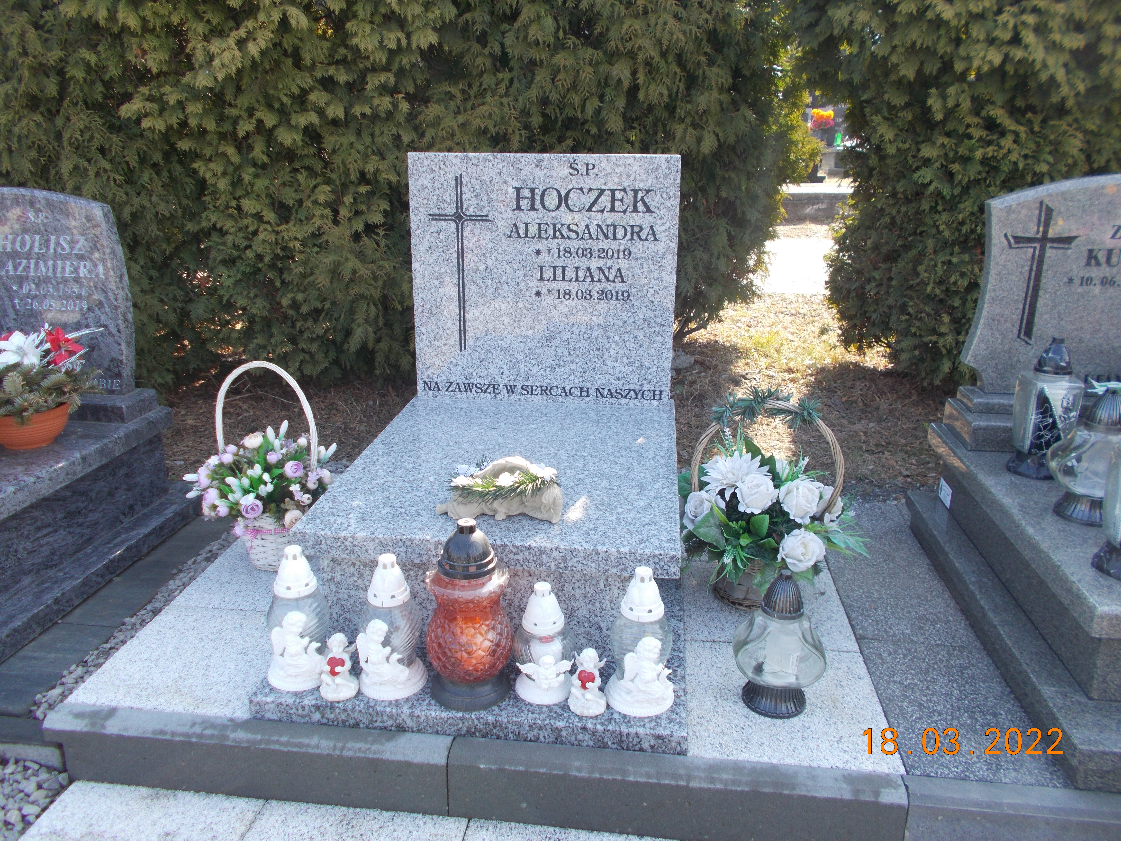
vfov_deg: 53.1
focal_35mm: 26
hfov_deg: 67.3
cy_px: 420
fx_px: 842
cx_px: 560
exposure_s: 1/160
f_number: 3.2
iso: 80
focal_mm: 4.6
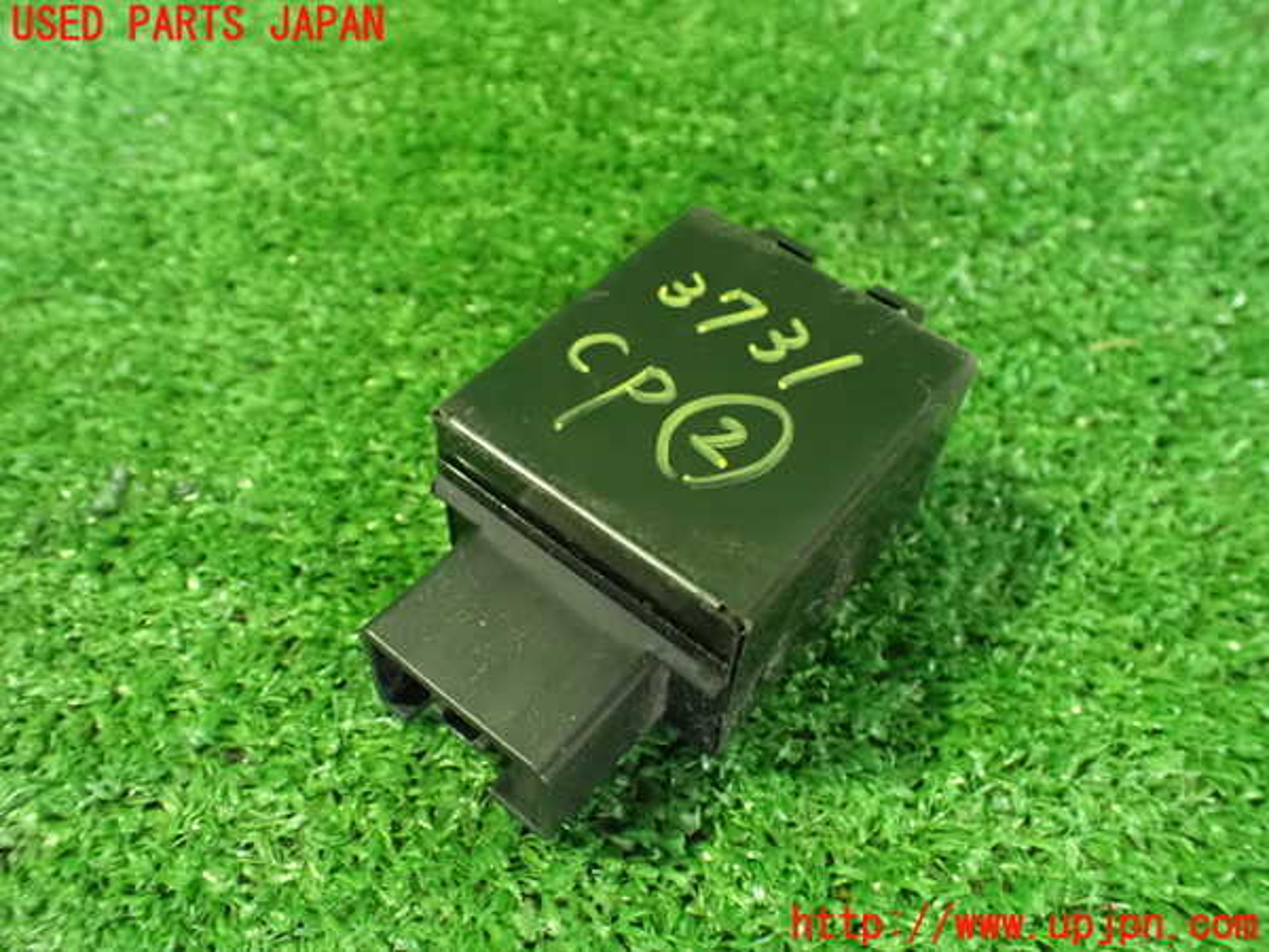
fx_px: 1100
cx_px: 634
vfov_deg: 46.8
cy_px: 476
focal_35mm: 30
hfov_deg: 60.0
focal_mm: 5.4
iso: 1600
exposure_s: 1/25
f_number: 2.3
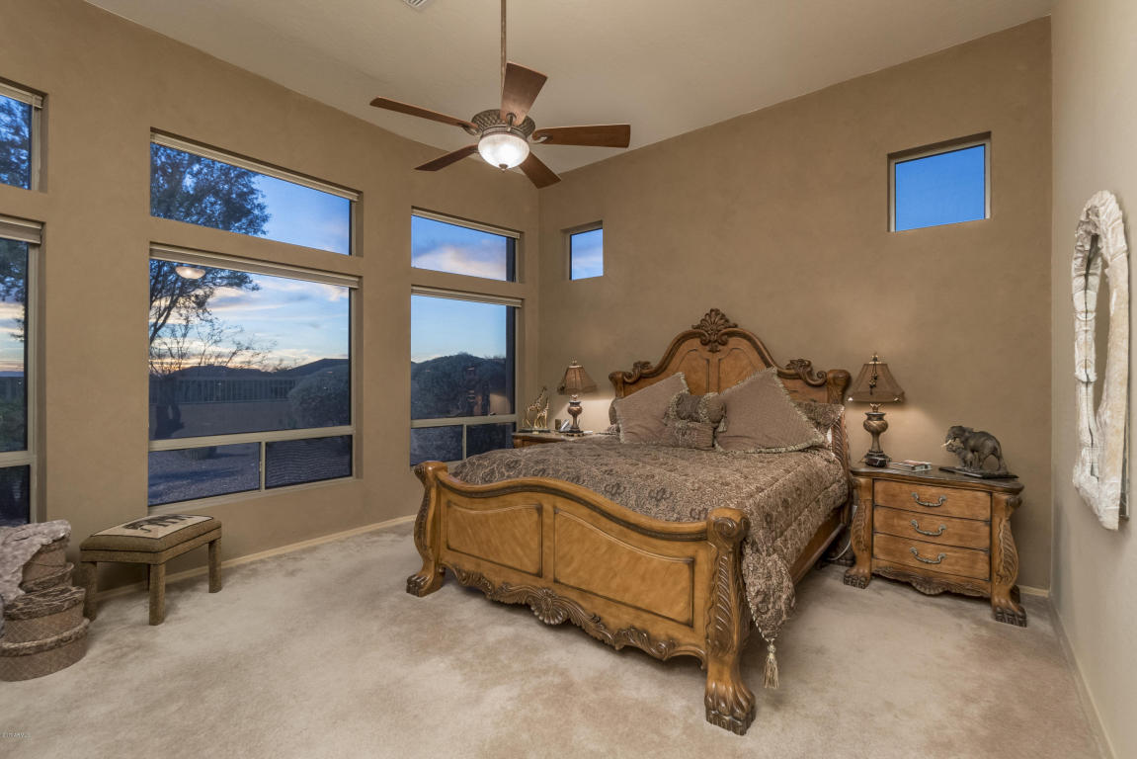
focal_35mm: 15
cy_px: 380
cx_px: 568
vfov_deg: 77.4
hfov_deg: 100.4
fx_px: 474
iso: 640
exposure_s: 1/10
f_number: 8
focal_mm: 10
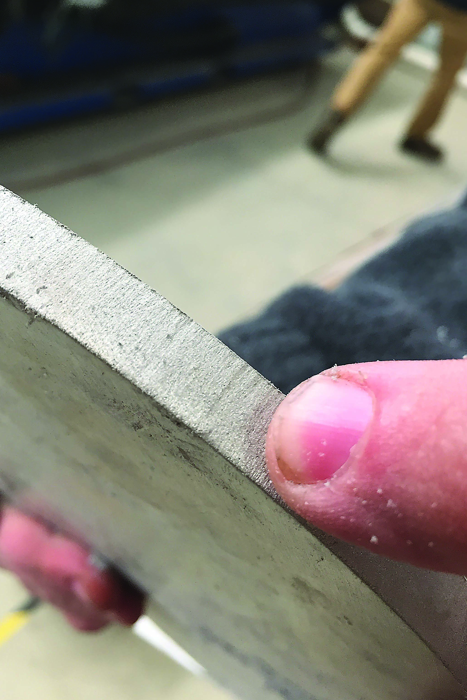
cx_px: 219
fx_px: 623
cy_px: 339
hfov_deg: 41.1
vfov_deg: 58.7
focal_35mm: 32
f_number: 2.2
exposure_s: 1/30
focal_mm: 4.15
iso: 32
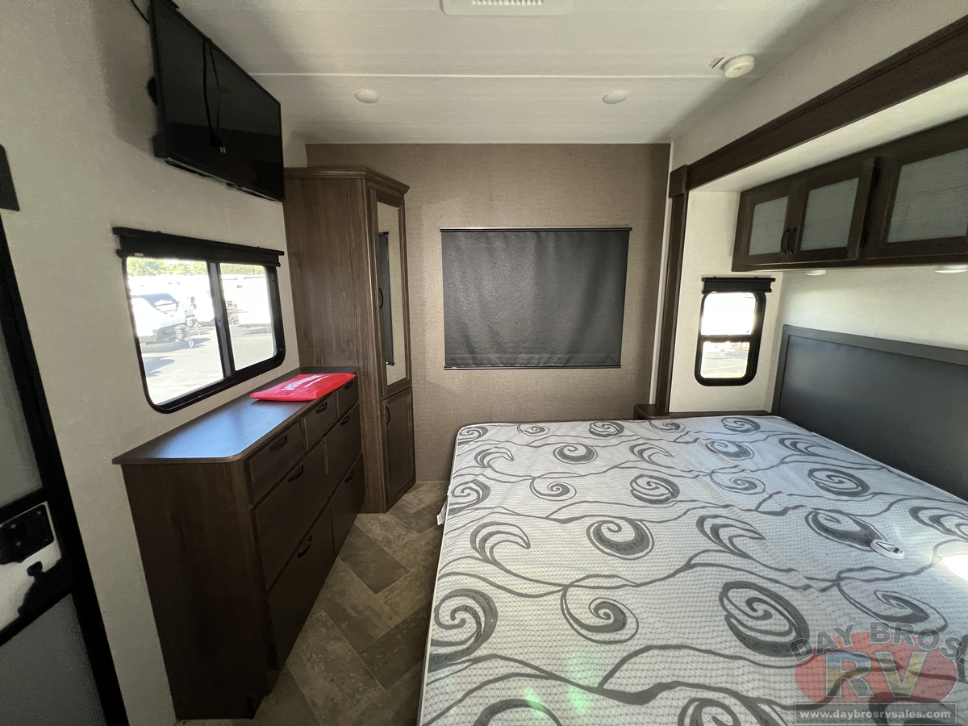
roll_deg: +0.2
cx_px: 484
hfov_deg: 106.2
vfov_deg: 89.9
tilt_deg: -13.4
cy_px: 363
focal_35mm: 13
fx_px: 364
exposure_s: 1/60
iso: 250
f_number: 1.8
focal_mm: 1.57
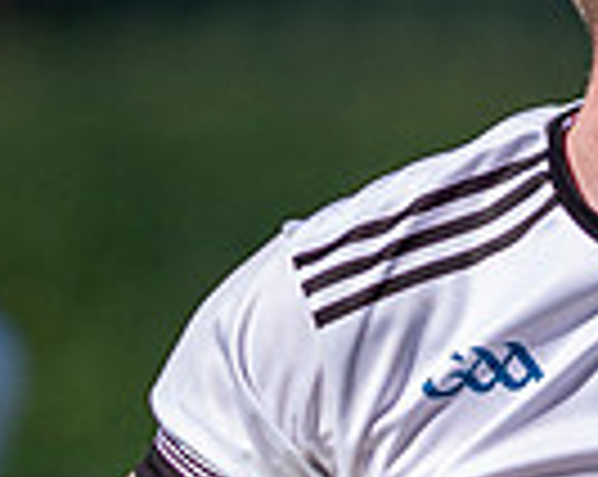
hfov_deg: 0.8
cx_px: 254
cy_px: 638
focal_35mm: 2340
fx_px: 41354
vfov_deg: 0.7
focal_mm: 300
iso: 100
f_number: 2.8
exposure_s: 1/2500
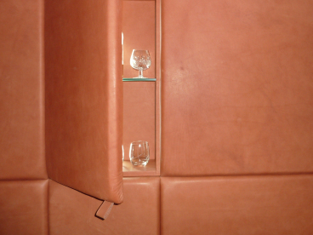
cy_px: 87
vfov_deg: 41.5
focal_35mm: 34
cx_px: 193
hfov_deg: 53.4
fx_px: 307
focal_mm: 4.1
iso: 100
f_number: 3.3
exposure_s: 1/8
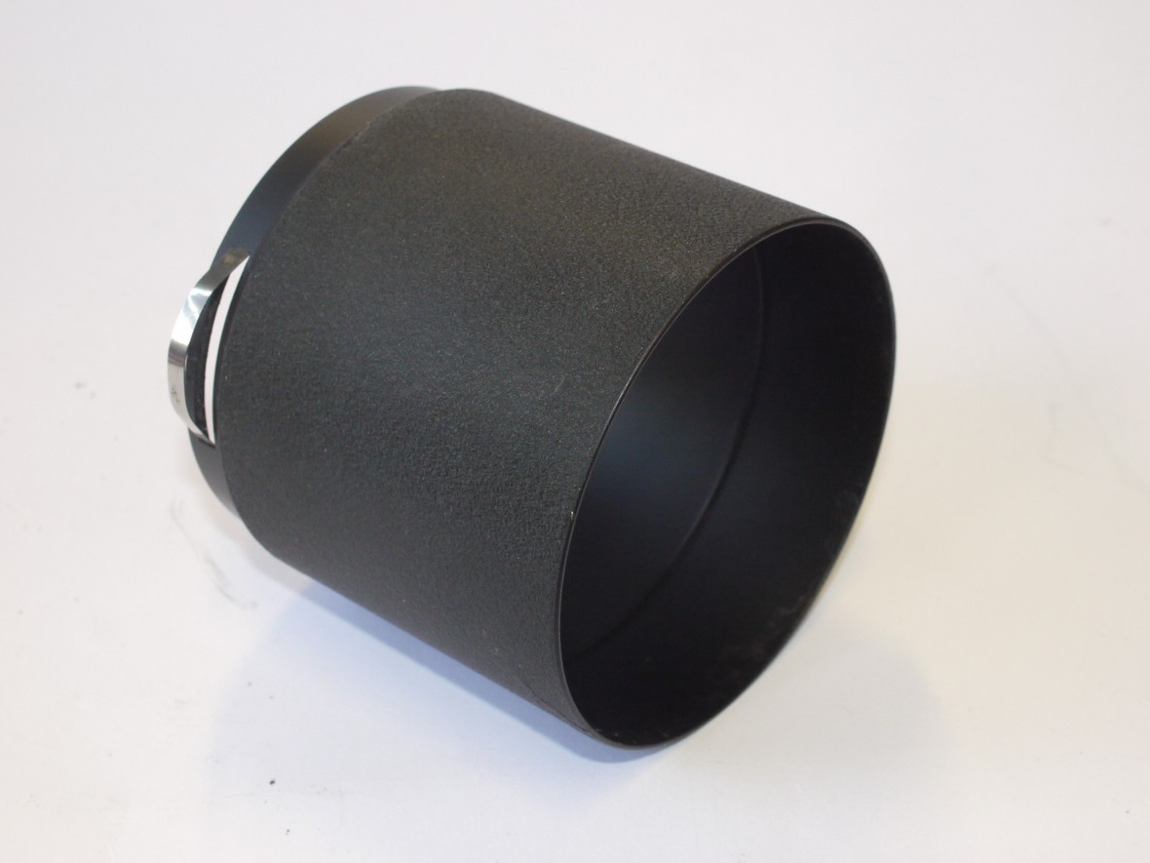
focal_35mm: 61
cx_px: 576
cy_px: 433
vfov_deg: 24.0
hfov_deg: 31.7
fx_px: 2027
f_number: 10
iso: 800
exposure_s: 1/50
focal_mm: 30
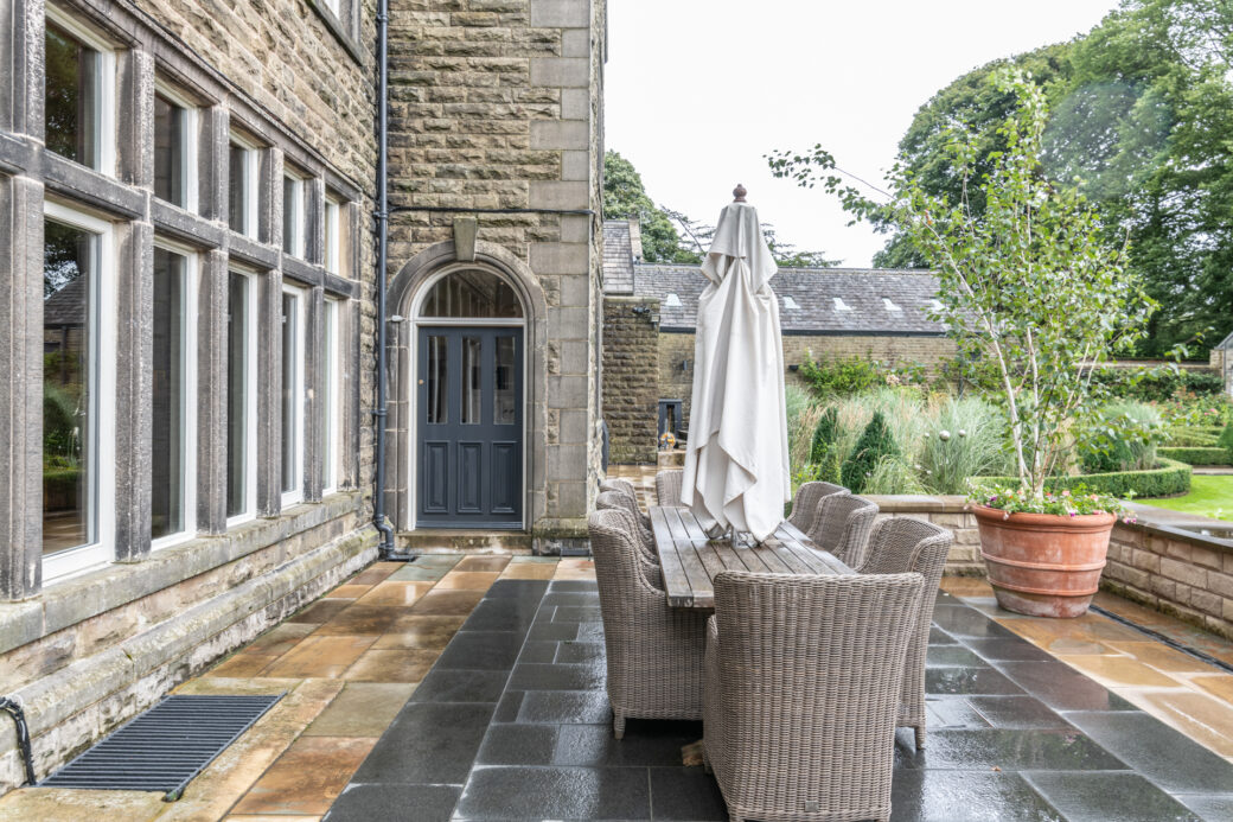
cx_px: 616
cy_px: 411
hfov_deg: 73.8
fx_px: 822
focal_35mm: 24
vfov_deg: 53.1
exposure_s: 1/40
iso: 200
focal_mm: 24
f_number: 8
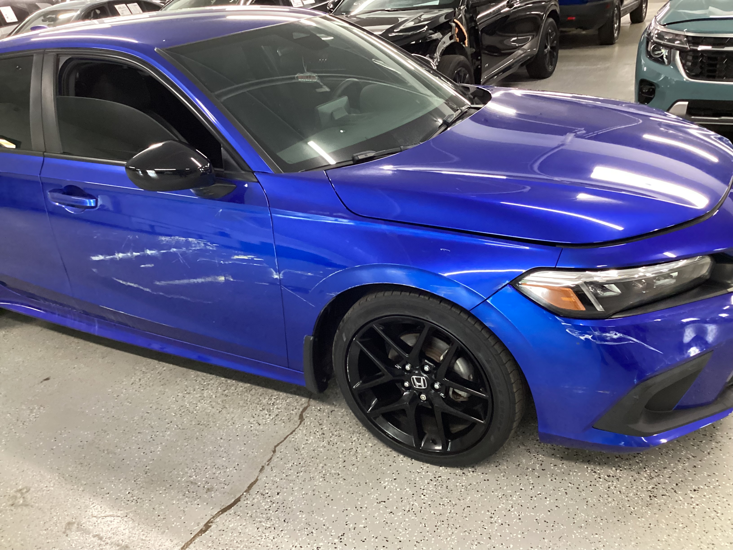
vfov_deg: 45.4
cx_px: 366
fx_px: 656
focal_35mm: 31
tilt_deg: -26.2
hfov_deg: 58.4
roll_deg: +5.3
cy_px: 275
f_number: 2.4
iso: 400
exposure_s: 1/40
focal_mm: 3.3
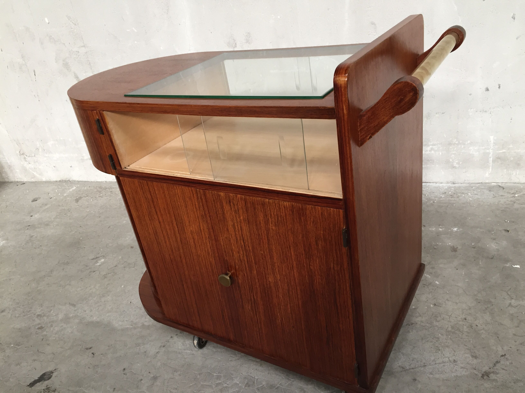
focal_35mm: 29
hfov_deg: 61.7
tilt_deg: -27.5
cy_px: 196
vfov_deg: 48.2
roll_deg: +9.5
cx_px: 262
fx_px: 440
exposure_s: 1/33
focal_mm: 4.15
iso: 80
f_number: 2.2
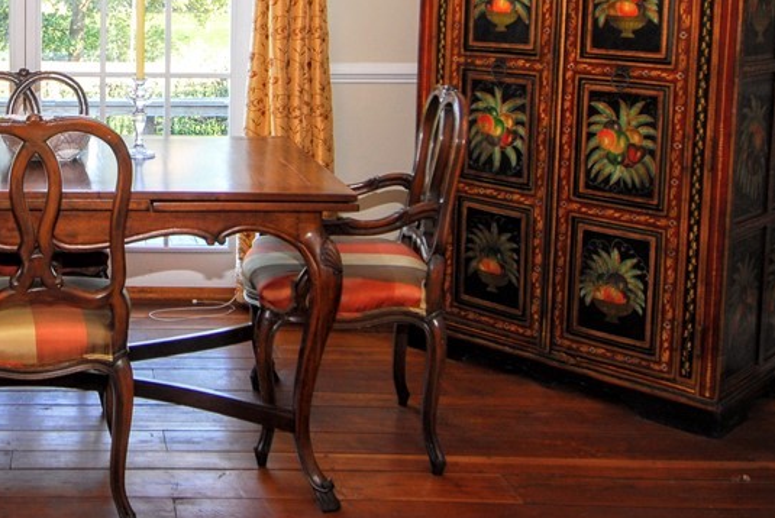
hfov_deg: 26.7
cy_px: 37
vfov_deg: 18.4
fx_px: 1573
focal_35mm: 73
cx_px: 75
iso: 200
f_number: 5
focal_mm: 24
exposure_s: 1/60
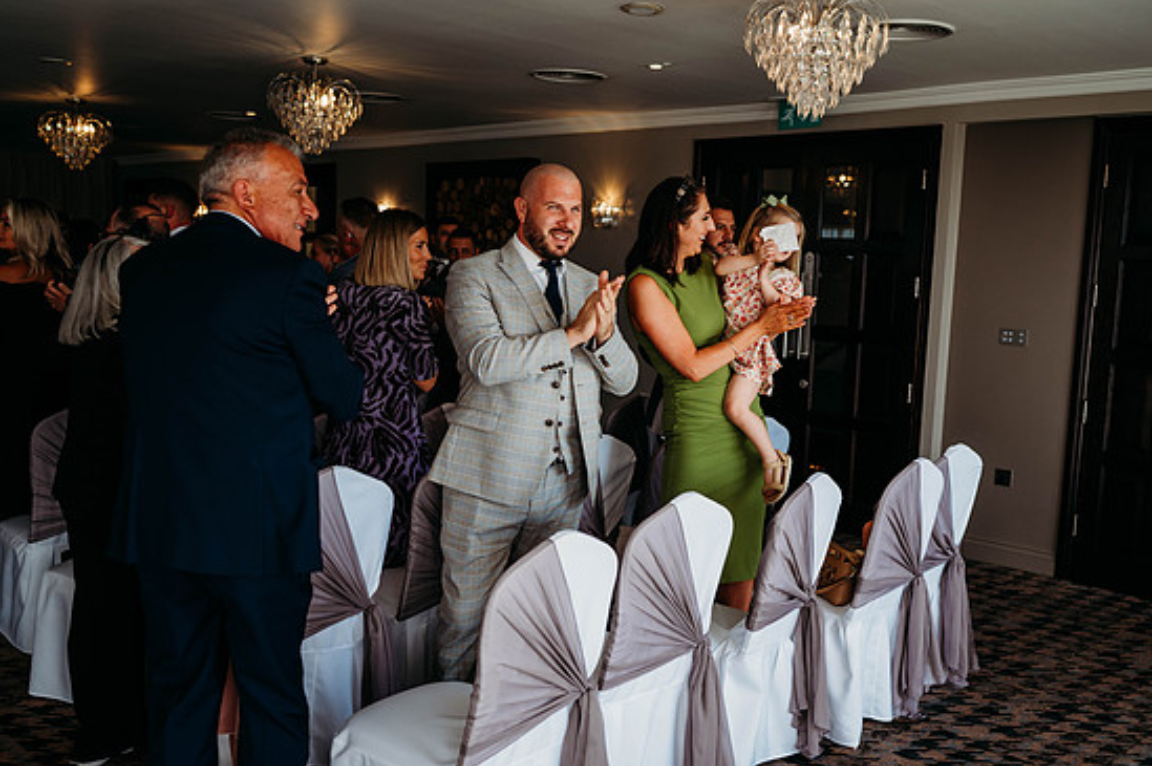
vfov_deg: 35.9
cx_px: 585
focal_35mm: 37
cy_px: 397
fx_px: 1183
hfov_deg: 51.9
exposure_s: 1/800
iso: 400
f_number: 2.8
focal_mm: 35
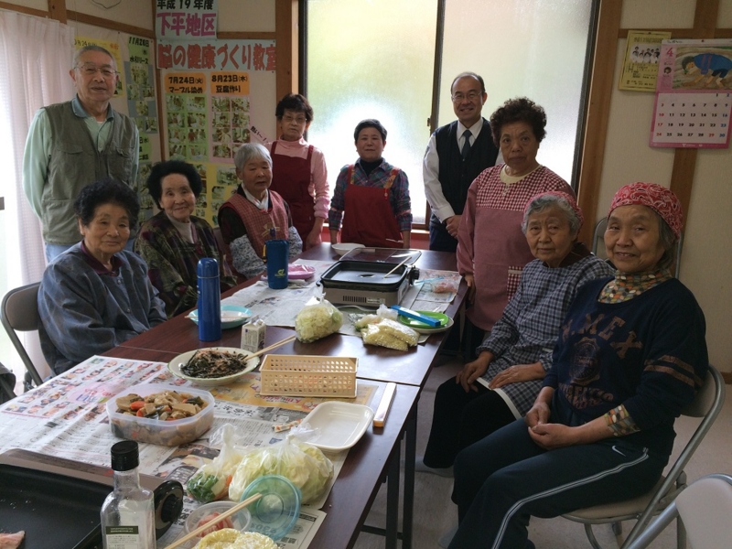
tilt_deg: -13.0
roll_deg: -1.6
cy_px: 274
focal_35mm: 29
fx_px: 613
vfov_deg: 48.2
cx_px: 366
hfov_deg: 61.7
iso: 64
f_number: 2.2
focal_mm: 4.15
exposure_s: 1/120
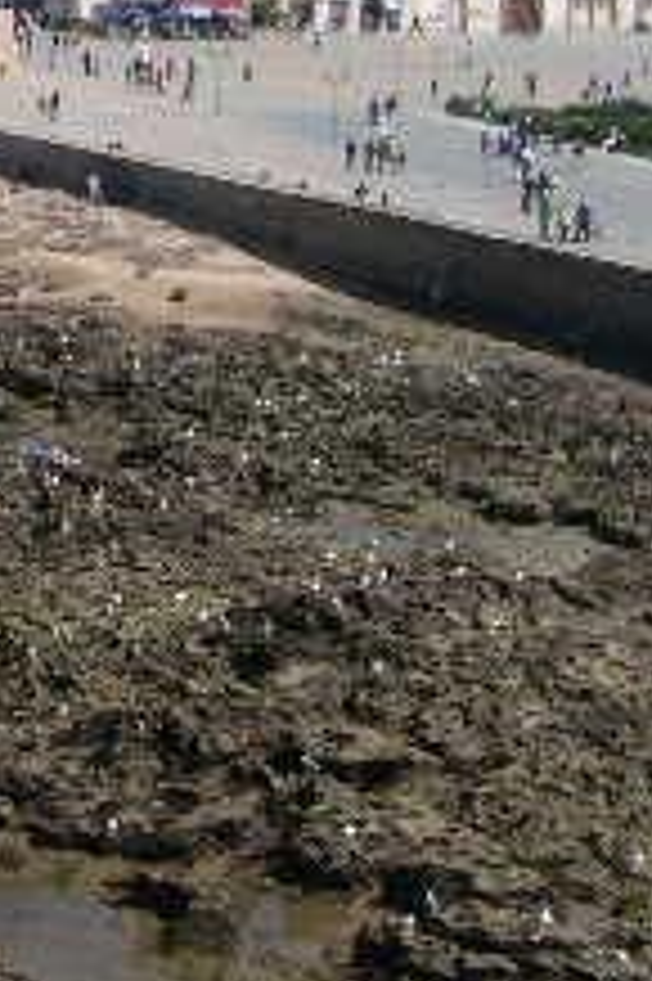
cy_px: -63
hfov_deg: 10.9
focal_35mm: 116
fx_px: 3156
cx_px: -598
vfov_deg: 17.1
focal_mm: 8
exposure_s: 1/271
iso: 100
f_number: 7.6
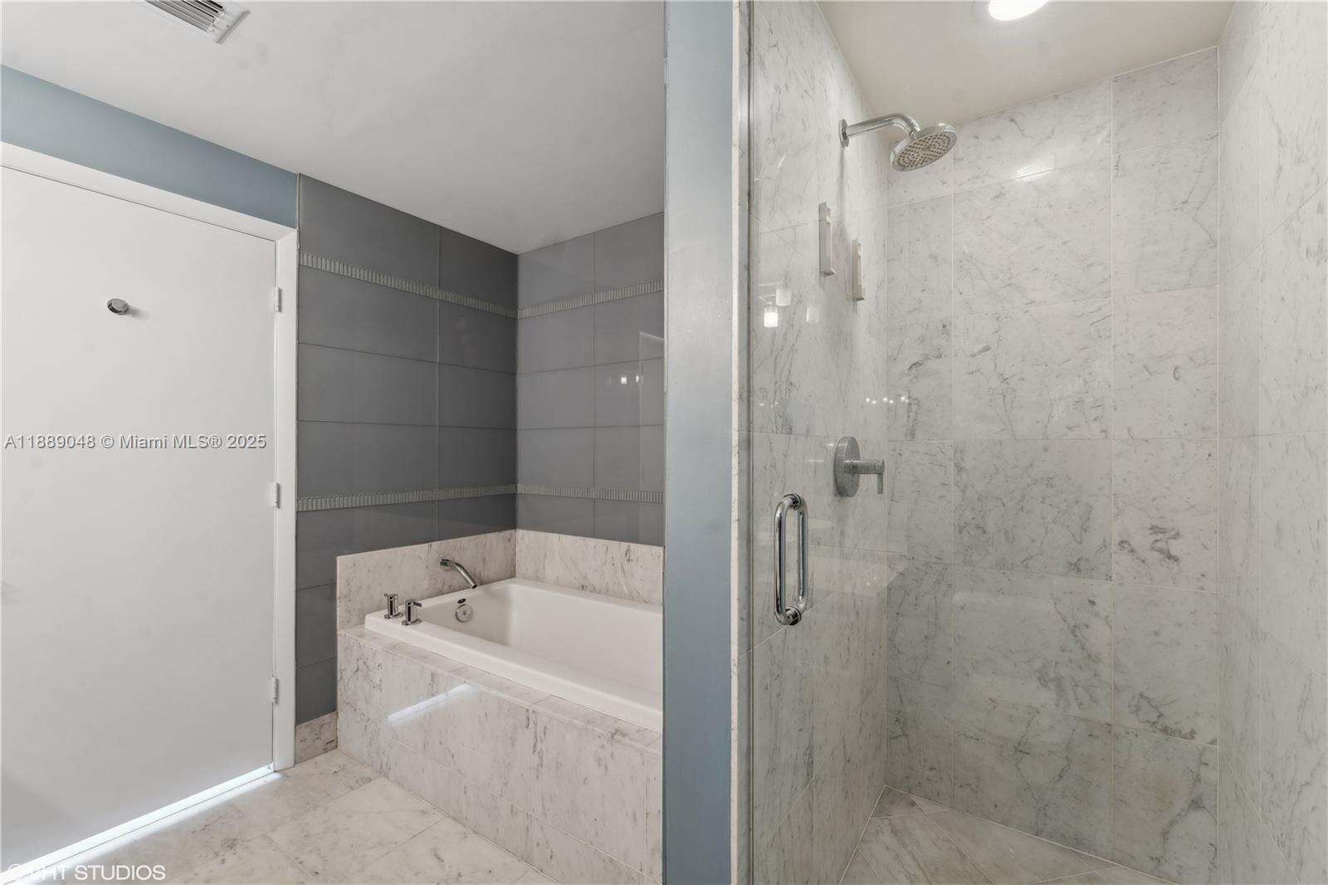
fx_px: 516
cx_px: 664
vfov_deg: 81.2
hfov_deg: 104.3
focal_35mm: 14
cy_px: 442
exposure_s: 1/2
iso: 250
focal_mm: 14
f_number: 9
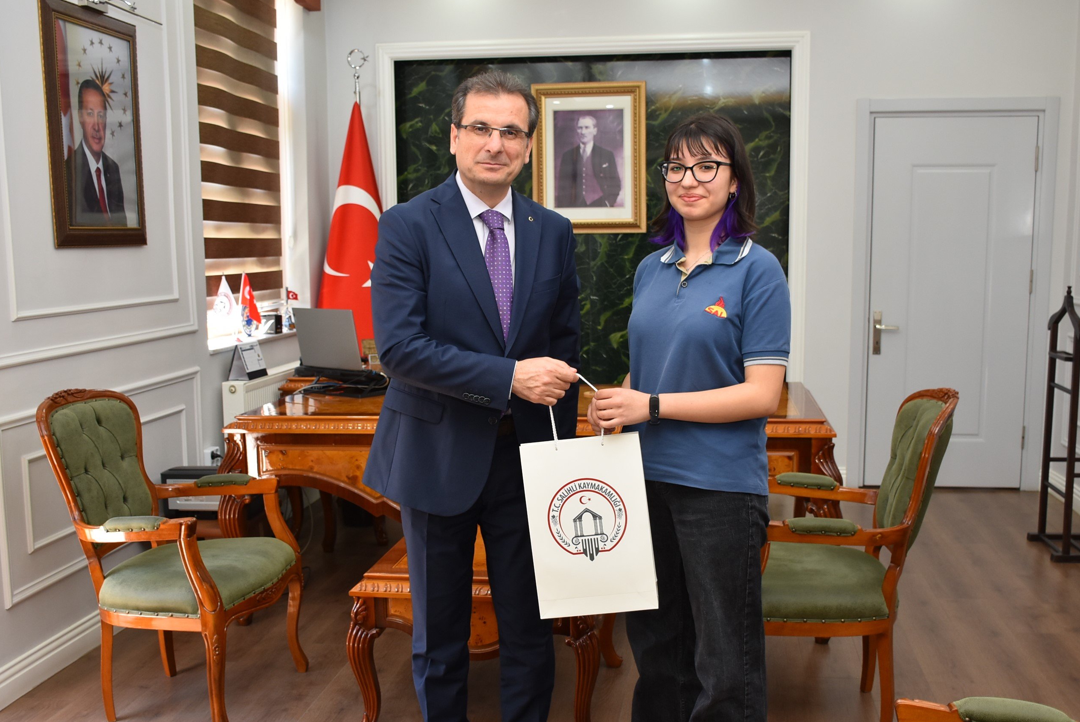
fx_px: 1171
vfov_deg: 34.2
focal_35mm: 39
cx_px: 561
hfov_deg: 49.5
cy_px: 405
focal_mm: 22
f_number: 4
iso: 450
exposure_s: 1/60
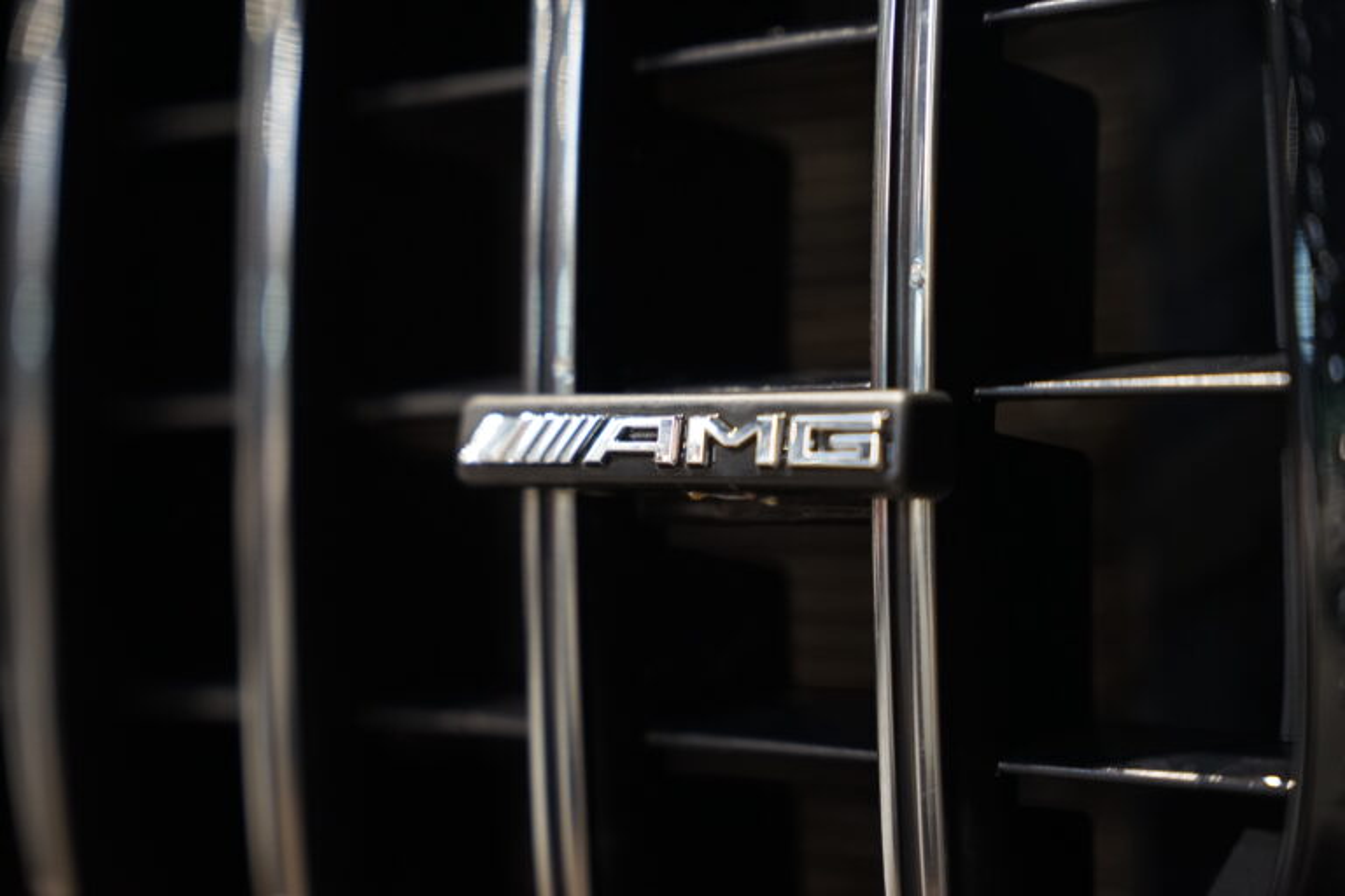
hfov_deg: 28.8
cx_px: 672
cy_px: 448
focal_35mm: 70
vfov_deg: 19.5
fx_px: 2615
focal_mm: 70
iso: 1250
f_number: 2.8
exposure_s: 1/80
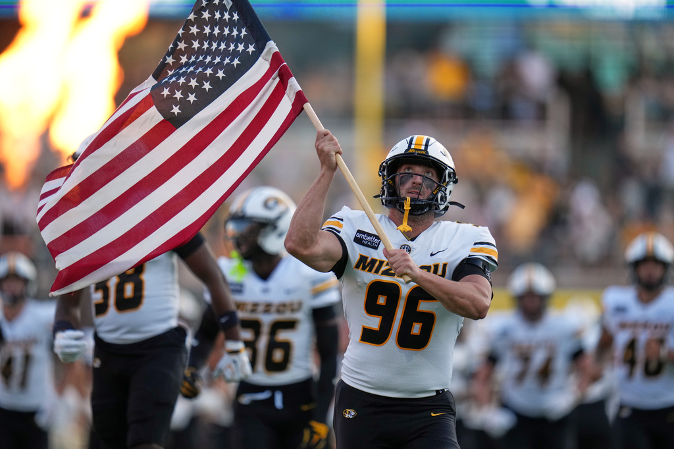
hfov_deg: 5.2
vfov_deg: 3.4
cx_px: 337
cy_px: 224
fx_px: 7486
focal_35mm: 400
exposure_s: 1/2000
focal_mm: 400
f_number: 2.8
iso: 1000
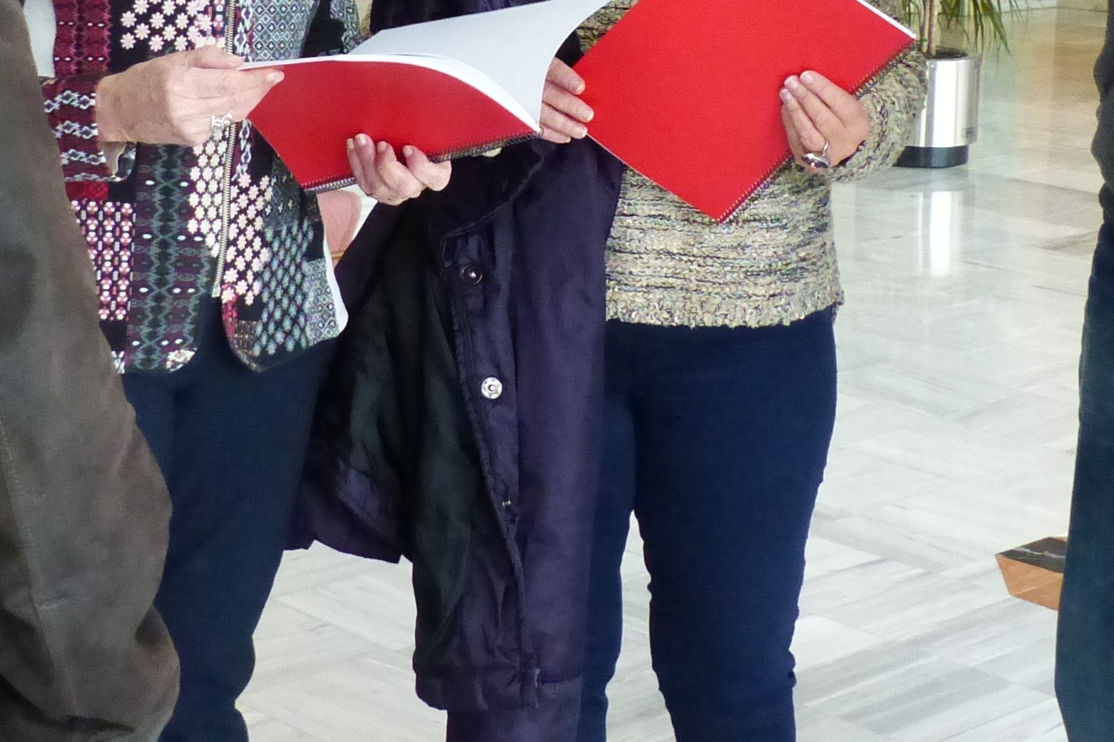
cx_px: 483
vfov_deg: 15.2
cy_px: -34
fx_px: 2723
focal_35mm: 88
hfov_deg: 23.1
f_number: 2.8
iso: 800
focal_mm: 5.9
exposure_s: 1/125
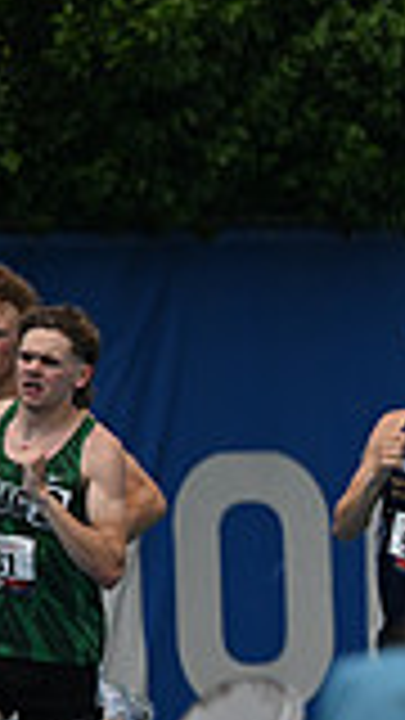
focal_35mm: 1521
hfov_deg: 0.8
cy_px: 403
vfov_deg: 1.4
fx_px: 29038
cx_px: 1260
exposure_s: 1/2543
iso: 250
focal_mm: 400
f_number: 4.5
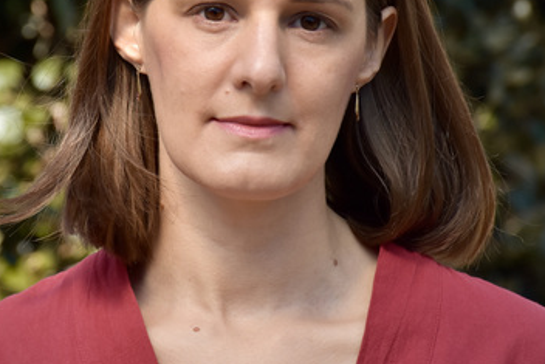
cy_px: 76
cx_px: 257
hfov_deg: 5.8
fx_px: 5422
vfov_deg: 3.8
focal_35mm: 358
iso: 800
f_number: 8
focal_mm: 140
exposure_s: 1/1000
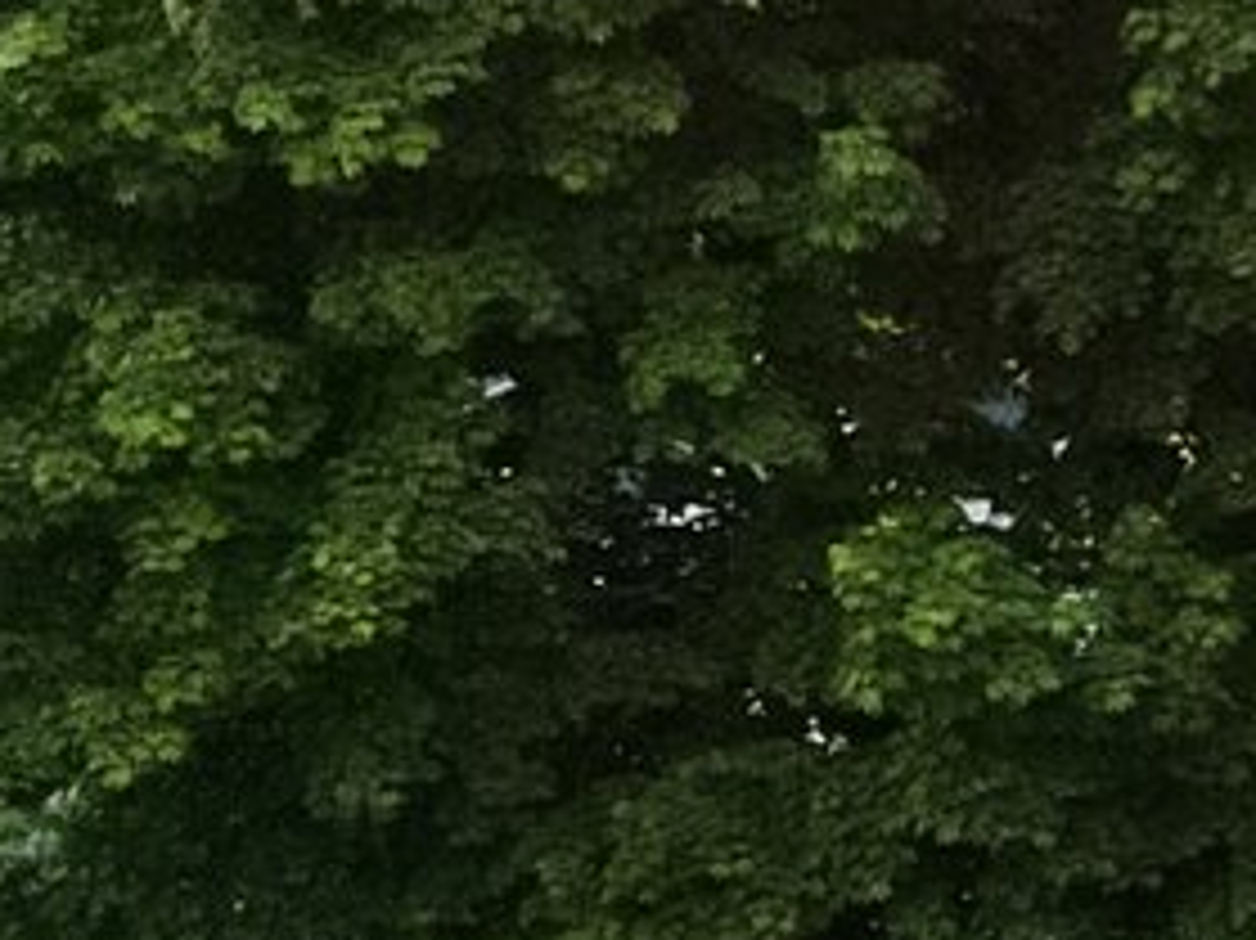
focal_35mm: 176
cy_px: 936
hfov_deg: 8.9
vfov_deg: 8.4
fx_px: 6383
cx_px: 3885
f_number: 1.7
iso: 100
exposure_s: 1/50
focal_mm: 6.7
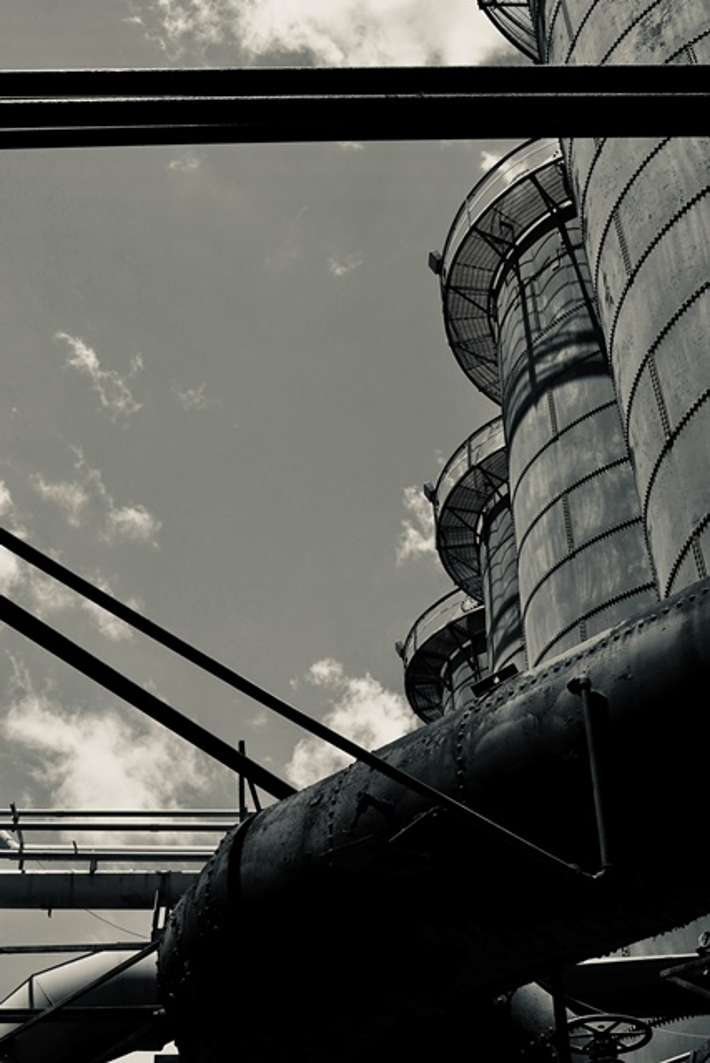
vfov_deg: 41.1
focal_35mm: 48
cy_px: 532
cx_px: 355
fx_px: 1419
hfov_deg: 28.1
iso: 400
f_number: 8
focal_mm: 32
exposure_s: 1/1250
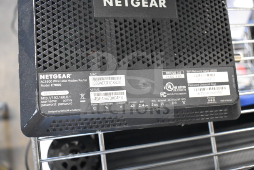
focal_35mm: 42
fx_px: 296
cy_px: 85
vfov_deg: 31.9
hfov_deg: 46.4
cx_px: 127
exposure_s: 1/50
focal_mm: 28
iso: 5000
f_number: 4.2
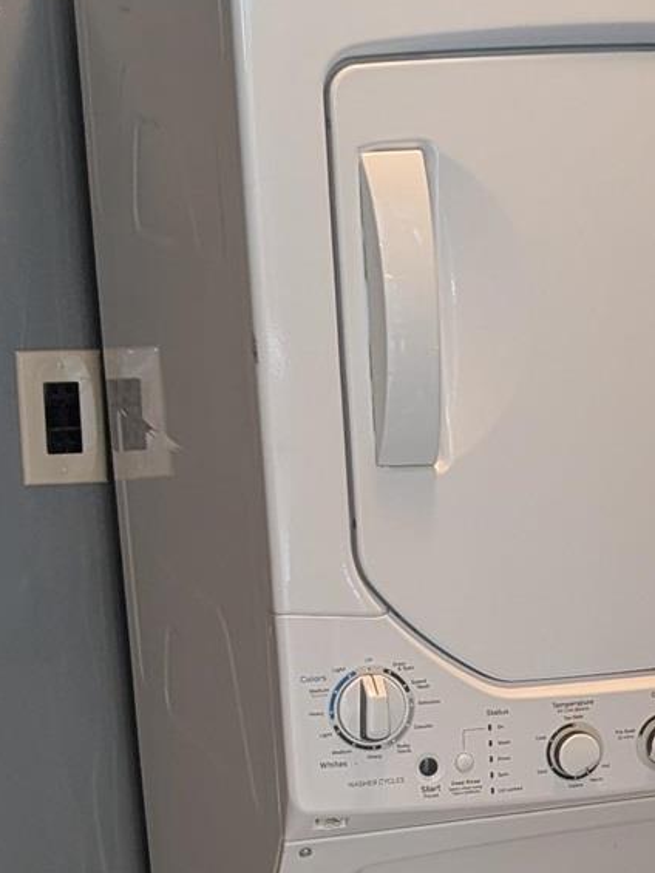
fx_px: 2472
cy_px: 950
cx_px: 715
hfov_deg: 14.7
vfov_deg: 19.2
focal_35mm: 98
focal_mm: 6.9
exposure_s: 1/24
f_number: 1.68
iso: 129
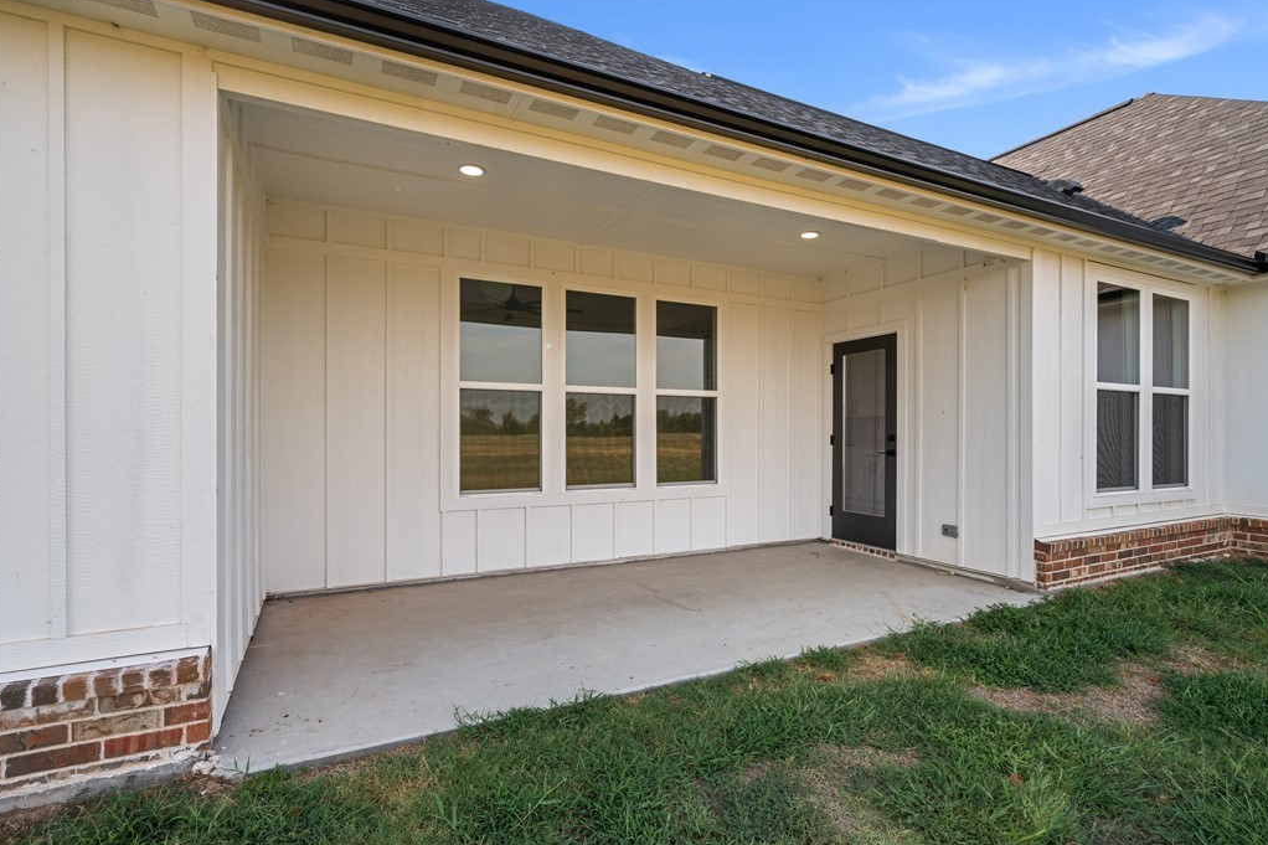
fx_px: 599
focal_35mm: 17
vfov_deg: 70.4
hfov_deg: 93.3
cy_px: 432
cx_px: 625
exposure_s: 1/400
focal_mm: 16
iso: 320
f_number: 8
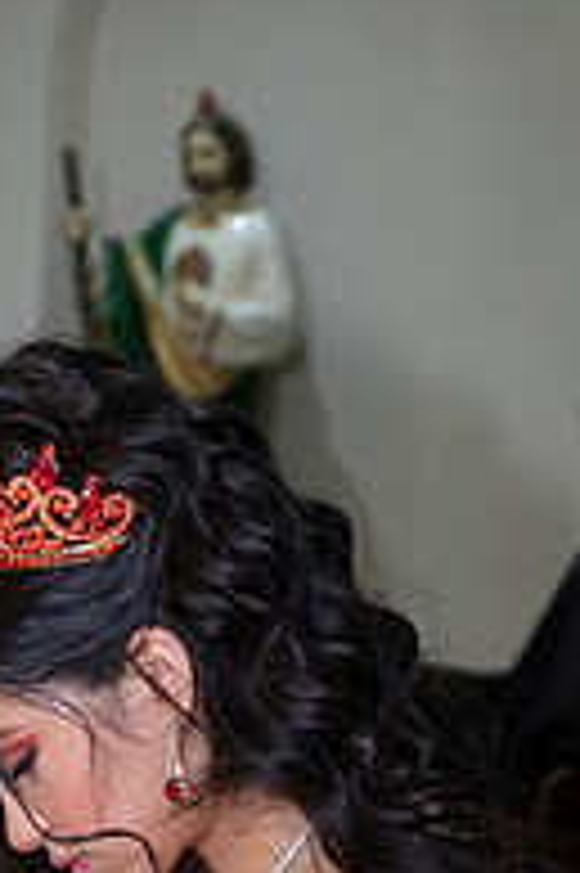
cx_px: 45
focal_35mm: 209
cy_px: 810
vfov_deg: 9.8
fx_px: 5059
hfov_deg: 6.5
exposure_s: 1/160
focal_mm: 60
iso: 1000
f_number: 5.6
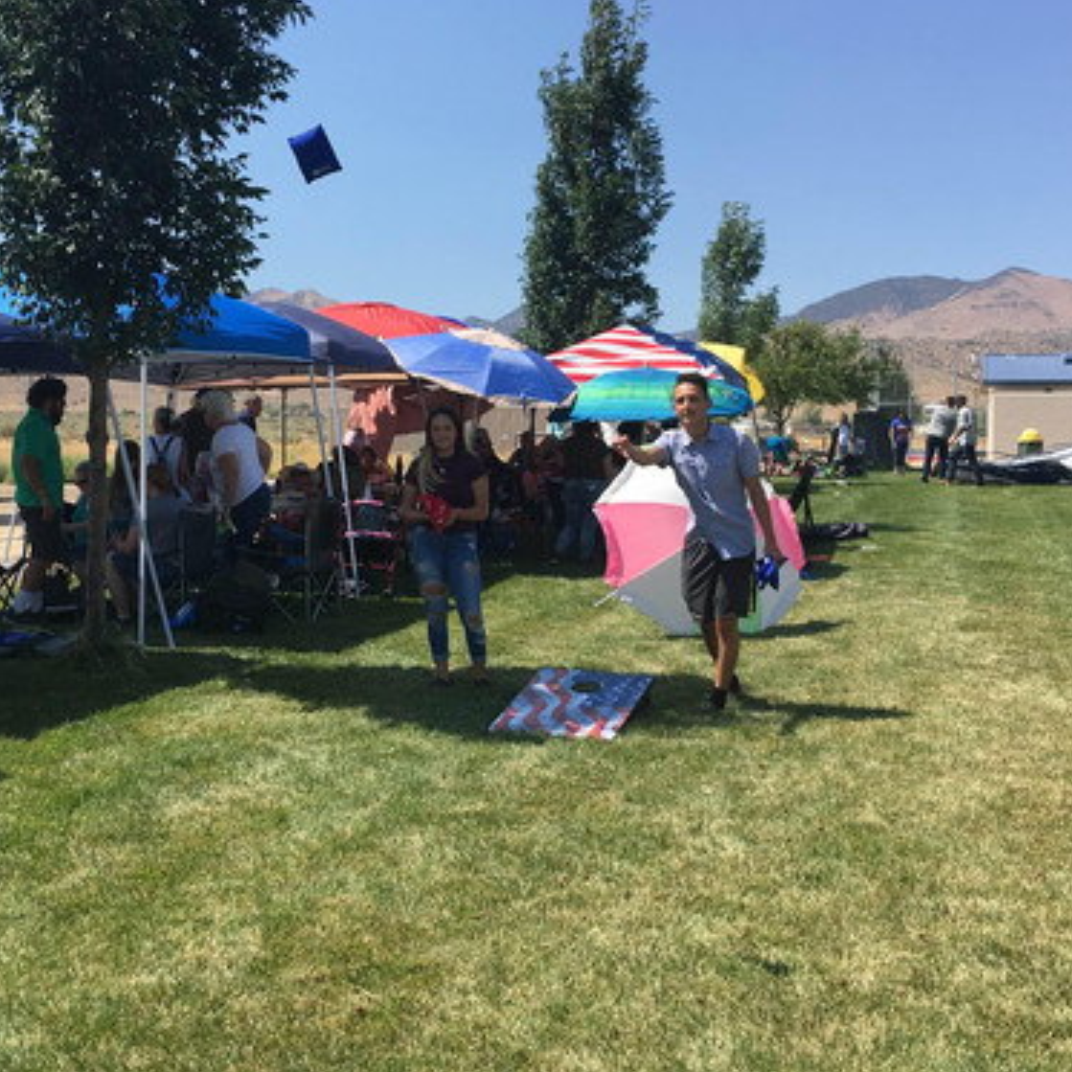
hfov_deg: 38.3
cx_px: 491
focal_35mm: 44
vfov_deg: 38.3
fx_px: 1542
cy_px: 500
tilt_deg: -0.6
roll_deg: -0.8
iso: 25
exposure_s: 1/1326
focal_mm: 4.15
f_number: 2.2
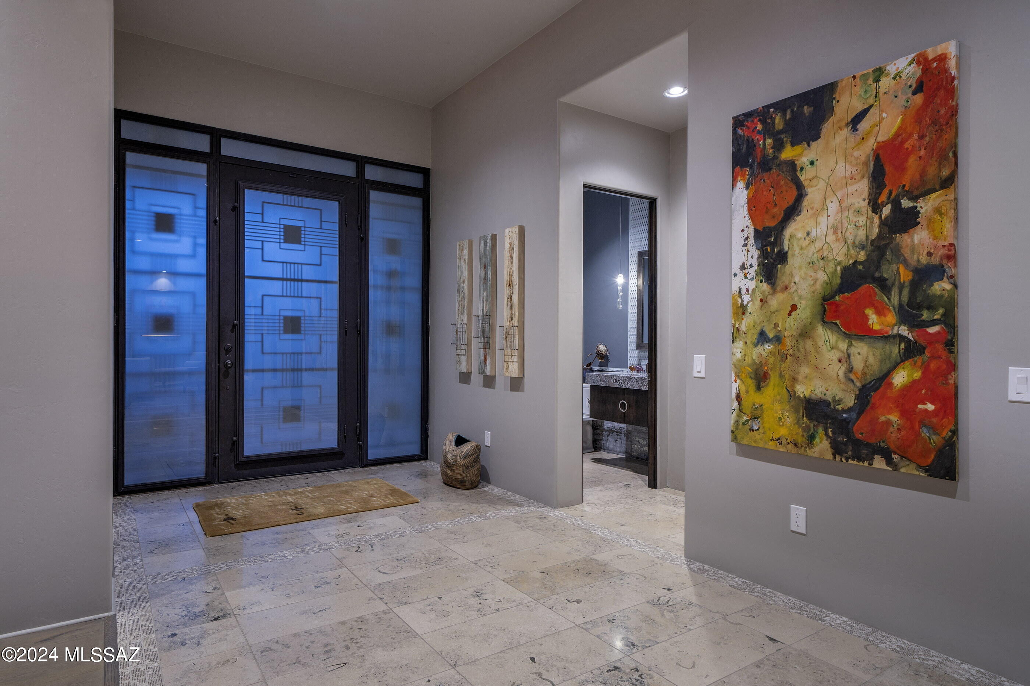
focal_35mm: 20
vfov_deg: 61.9
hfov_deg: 84.0
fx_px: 572
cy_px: 343
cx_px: 515
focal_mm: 20
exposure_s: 1
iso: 200
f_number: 9
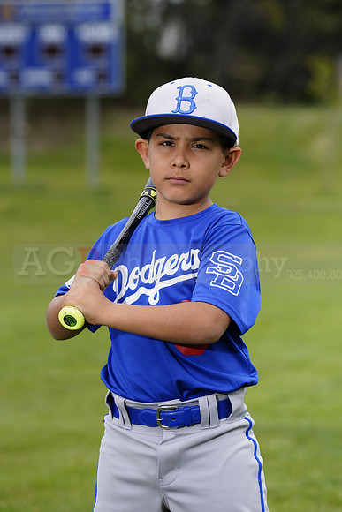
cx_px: 171
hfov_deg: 6.9
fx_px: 2848
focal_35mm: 200
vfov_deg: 10.3
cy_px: 256
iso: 100
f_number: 6.3
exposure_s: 1/250
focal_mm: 200
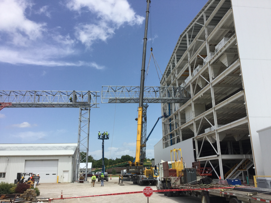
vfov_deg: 45.4
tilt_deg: +15.4
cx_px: 136
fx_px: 243
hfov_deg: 58.4
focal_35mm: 31
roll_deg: -0.9
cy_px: 102
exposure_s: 1/1852
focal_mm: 3.3
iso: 25
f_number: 2.4
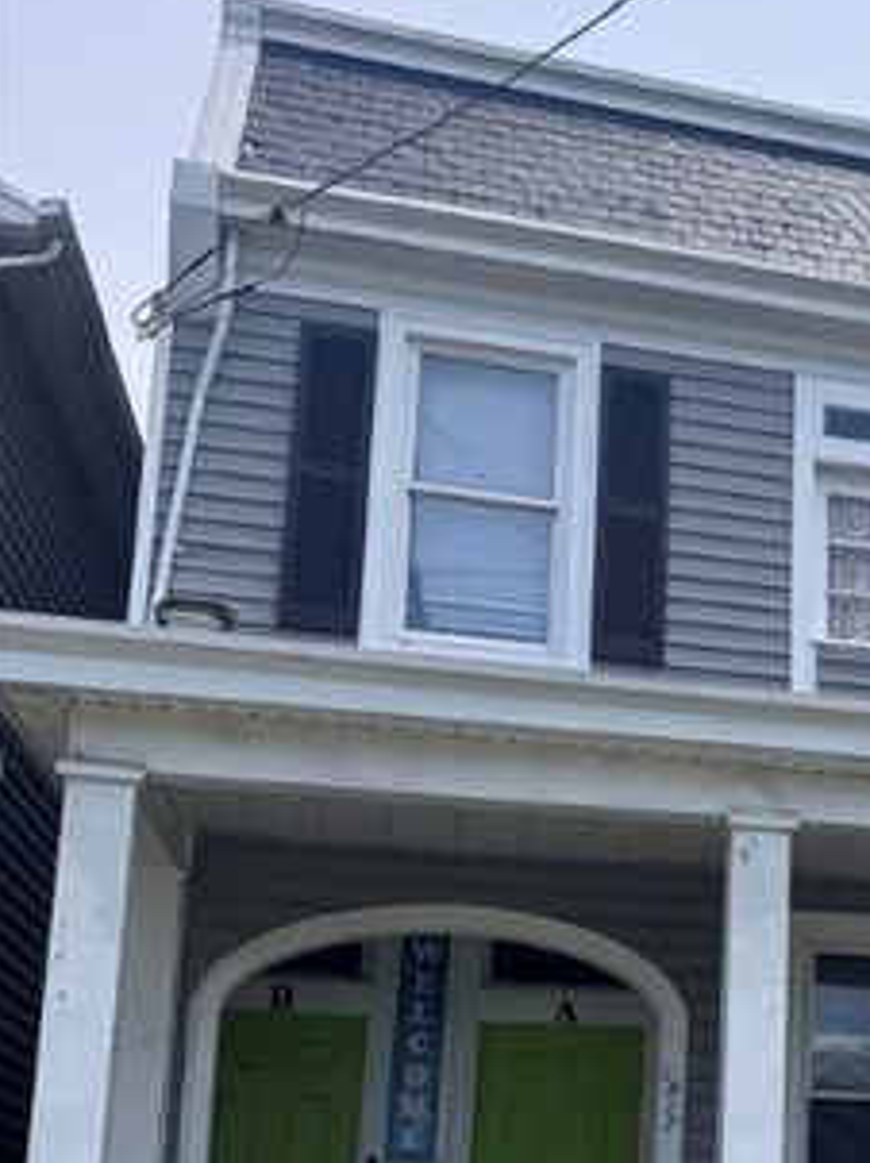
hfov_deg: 25.5
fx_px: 1779
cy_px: 857
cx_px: 955
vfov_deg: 35.5
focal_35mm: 53
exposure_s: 1/5348
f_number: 1.78
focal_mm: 6.76
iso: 80
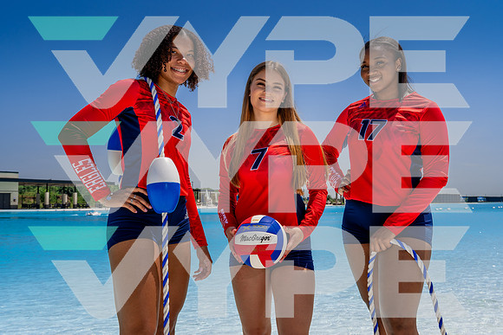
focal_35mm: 40
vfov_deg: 33.4
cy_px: 168
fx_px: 559
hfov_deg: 48.4
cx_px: 252
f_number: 11
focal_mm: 40
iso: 100
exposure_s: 1/250
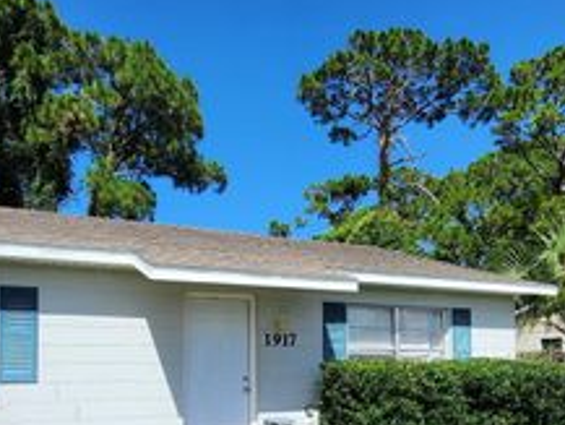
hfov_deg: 59.7
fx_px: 490
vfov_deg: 44.6
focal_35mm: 30
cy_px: 338
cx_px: 245
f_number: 2.2
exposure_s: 1/1962
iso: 50
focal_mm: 2.2
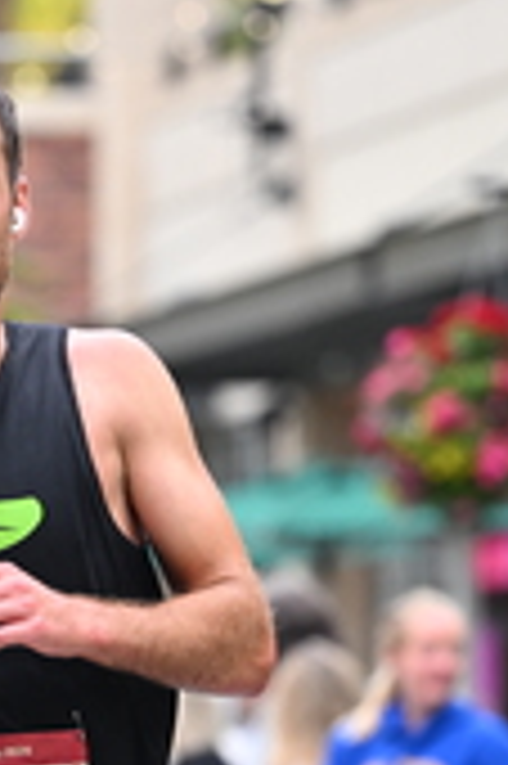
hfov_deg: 3.7
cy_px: 490
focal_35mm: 372
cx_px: -2
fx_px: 7889
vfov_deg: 5.5
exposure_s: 1/800
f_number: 2.8
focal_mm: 115
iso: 1600
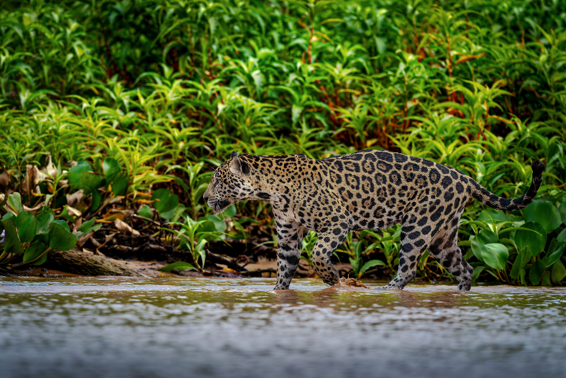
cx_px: 283
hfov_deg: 5.2
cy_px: 189
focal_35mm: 400
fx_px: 6288
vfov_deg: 3.4
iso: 250
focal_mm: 400
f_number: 4
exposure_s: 1/1600
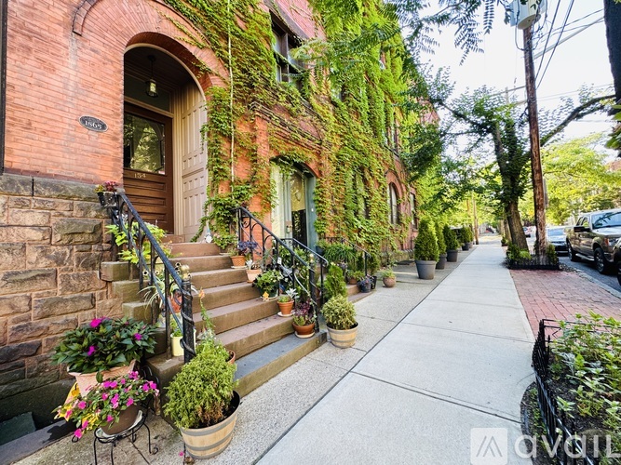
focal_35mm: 14
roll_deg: +2.3
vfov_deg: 85.7
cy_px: 232
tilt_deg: +2.8
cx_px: 310
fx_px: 251
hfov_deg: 102.1
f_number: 2.2
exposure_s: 1/99
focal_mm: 2.22
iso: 100
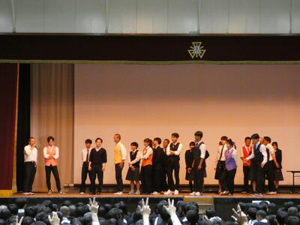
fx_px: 1109
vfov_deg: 11.6
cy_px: 112
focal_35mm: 128
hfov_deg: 15.4
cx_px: 150
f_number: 5.2
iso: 1600
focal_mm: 22.9
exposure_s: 1/40
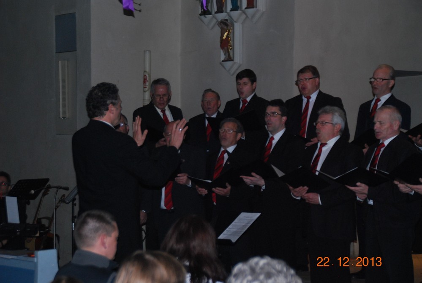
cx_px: 211
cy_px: 142
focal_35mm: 93
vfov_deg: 14.8
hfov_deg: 21.9
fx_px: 1092
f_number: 5.3
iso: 800
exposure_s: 1/60
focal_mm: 62
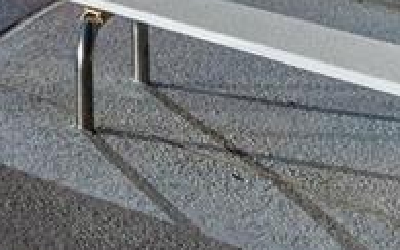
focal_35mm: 79
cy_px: -303
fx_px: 859
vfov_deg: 13.4
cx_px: -632
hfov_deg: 13.9
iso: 500
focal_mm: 14.7
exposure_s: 1/1.25
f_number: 8
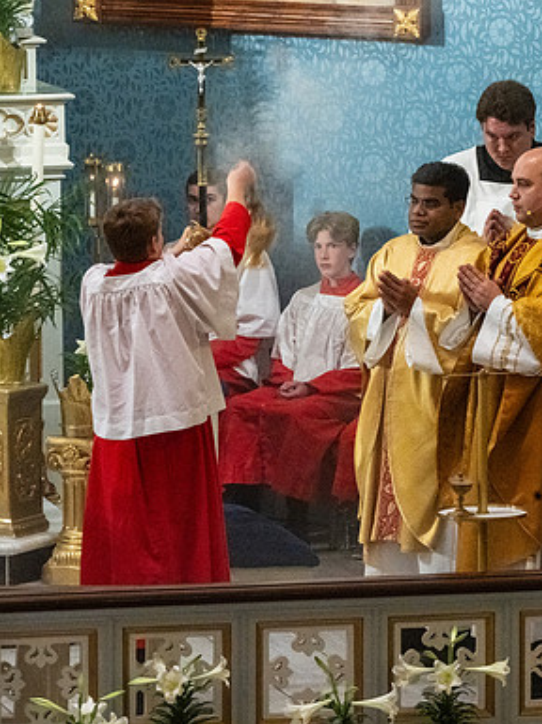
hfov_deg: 4.5
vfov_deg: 6.0
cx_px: 572
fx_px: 6880
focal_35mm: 329
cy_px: 313
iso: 5000
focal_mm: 200
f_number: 14
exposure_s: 1/60
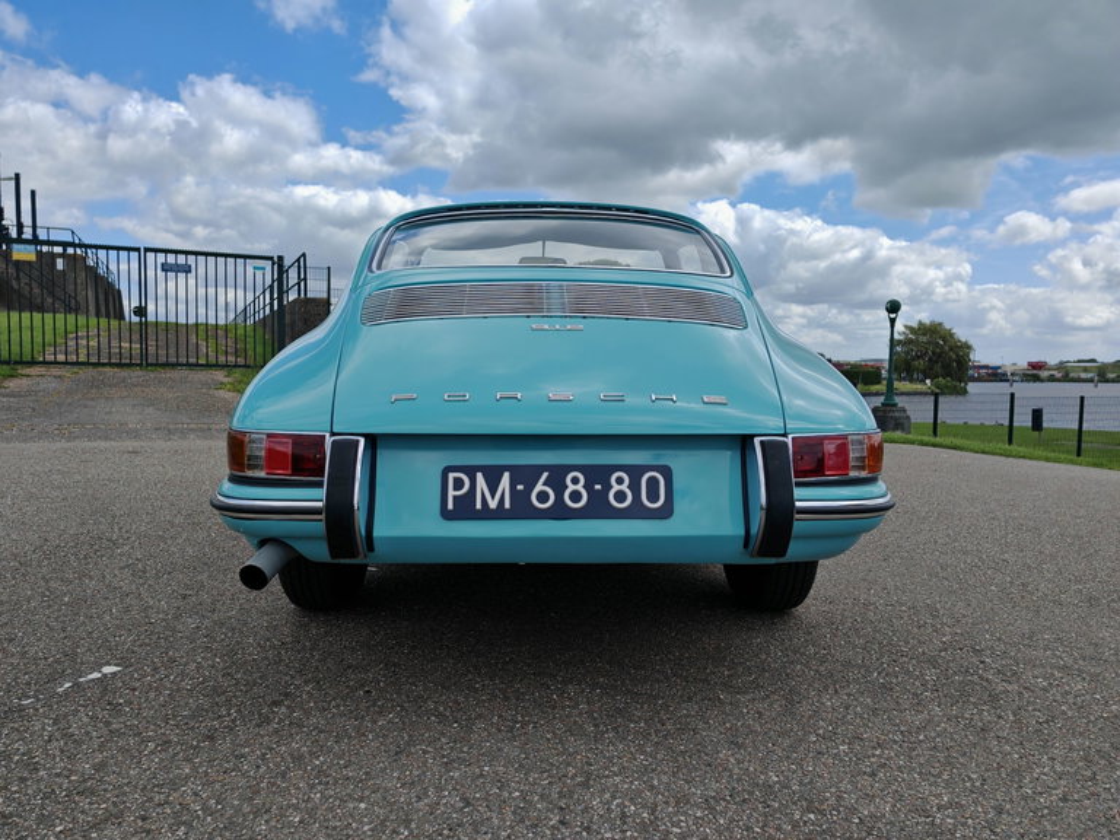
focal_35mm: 26
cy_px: 420
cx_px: 560
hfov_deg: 67.3
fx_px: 841
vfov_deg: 53.1
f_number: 1.6
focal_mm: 5.4
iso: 50
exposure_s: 1/2300
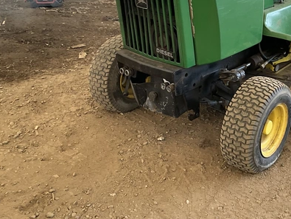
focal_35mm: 55
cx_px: 242
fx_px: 463
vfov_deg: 26.0
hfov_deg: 33.7
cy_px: 35
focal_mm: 3
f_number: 1.8
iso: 32
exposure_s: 1/122
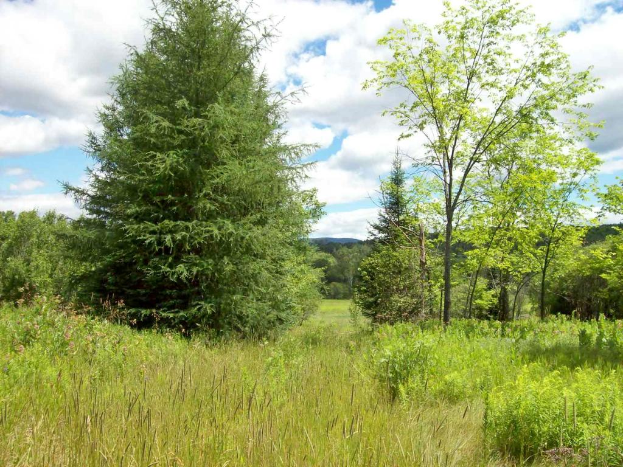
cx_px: 312
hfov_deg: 51.4
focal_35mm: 36
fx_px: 648
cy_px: 234
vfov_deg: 39.7
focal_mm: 6
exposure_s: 1/527
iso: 80
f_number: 4.8
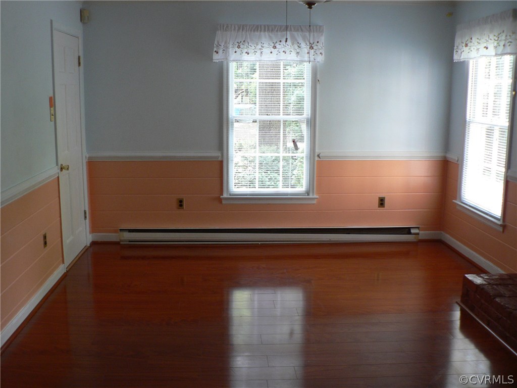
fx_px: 538
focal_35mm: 36
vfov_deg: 39.7
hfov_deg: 51.4
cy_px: 194
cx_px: 258
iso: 150
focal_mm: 6
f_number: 2.8
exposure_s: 1/30
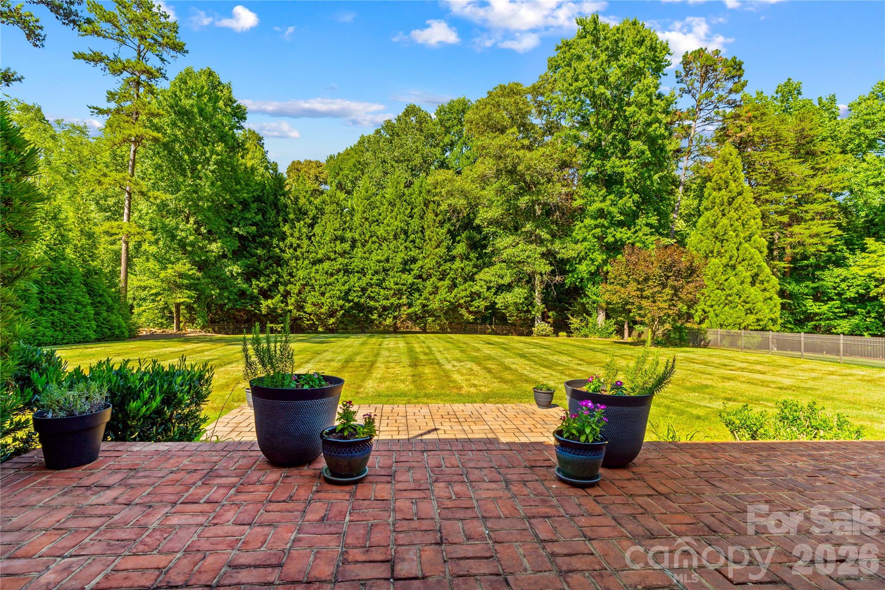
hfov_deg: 96.7
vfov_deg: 73.7
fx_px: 393
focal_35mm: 16
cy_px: 295
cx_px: 442
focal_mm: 16
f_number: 8
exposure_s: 1/60
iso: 100
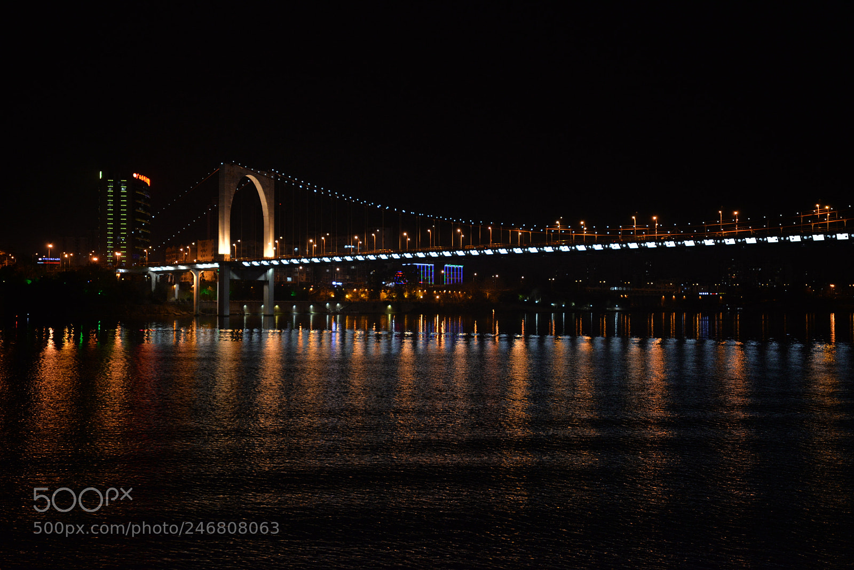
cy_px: 285
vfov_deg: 41.1
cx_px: 427
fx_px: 759
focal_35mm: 32
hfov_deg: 58.7
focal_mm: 32
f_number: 2.2
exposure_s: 1/100
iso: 1250
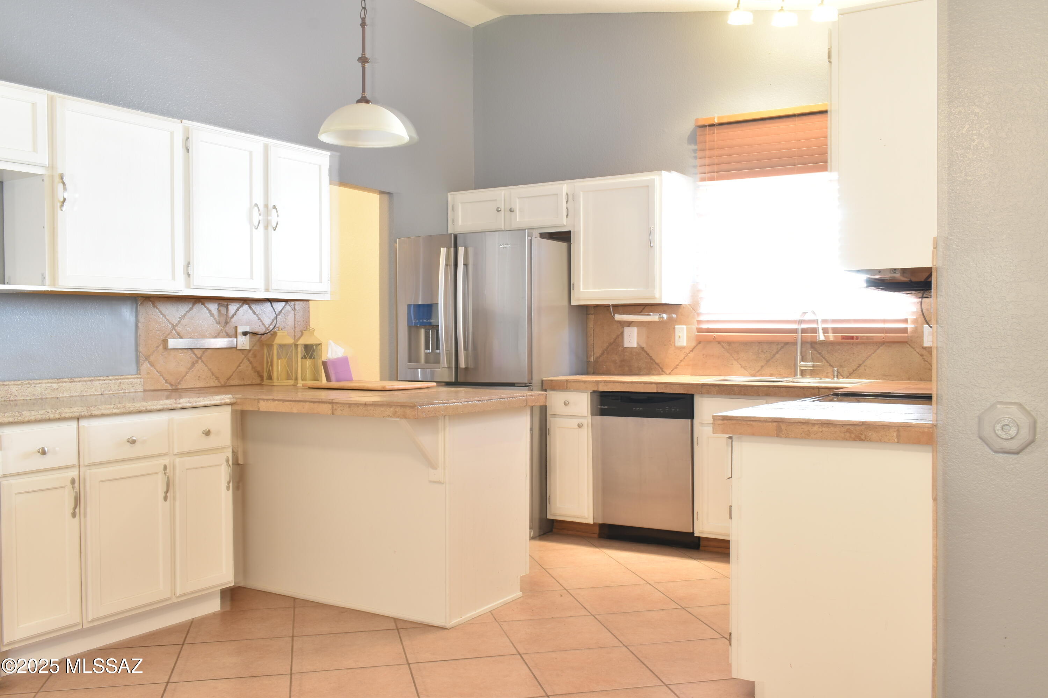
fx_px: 917
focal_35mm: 32
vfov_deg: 41.7
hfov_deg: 59.5
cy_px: 349
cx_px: 524
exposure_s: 6
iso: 100
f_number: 14
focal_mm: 21
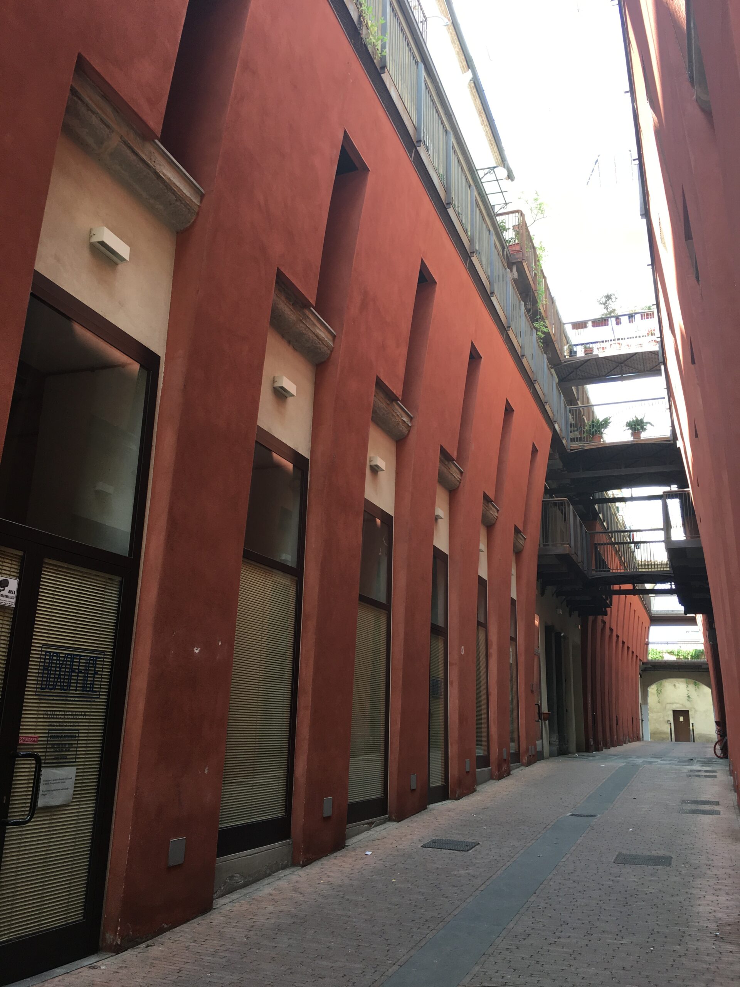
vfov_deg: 61.7
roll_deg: -2.5
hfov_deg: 48.2
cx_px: 370
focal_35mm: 29
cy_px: 494
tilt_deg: +14.0
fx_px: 827
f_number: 2.2
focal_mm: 4.15
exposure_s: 1/100
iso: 25
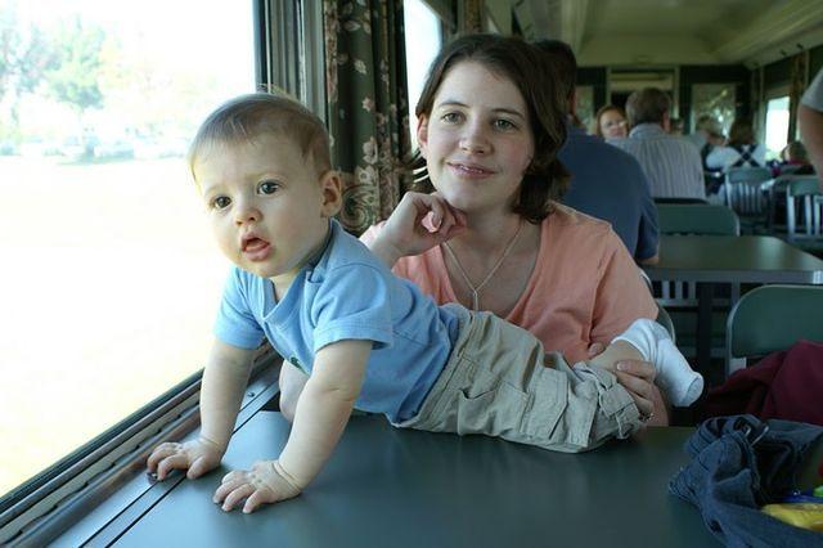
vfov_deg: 36.8
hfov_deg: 53.2
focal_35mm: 36
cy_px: 274
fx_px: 823
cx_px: 412
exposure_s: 1/50
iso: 100
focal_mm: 24
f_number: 5
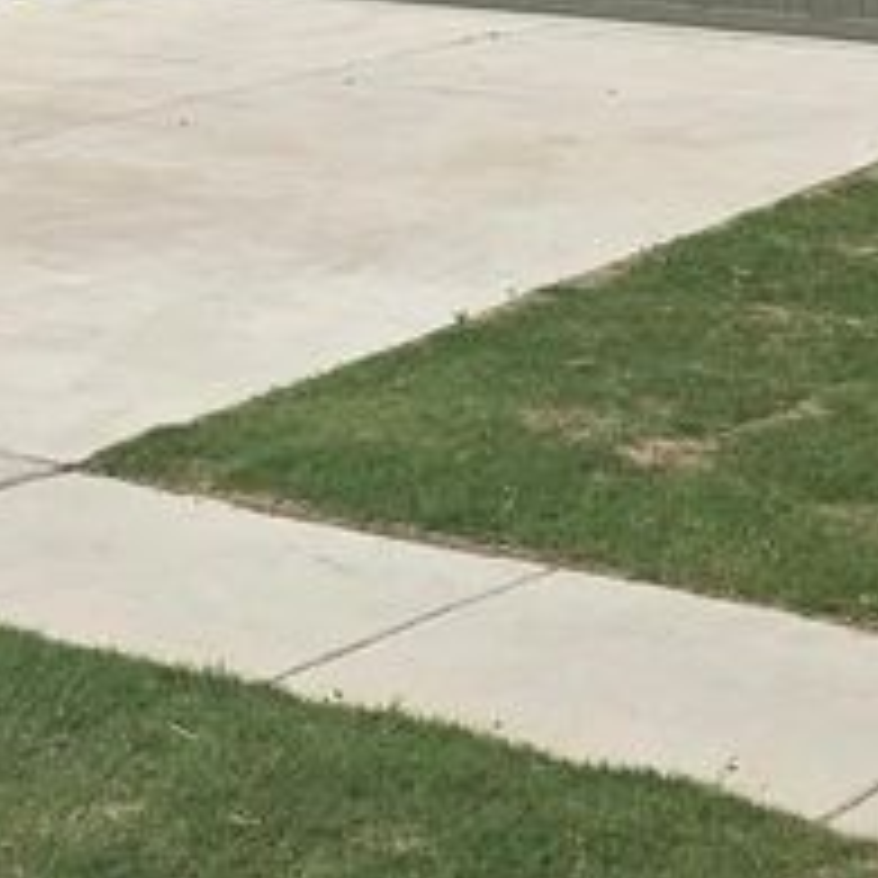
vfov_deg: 15.1
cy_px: -414
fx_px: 3070
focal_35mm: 107
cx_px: -162
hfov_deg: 15.7
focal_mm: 6.3
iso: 64
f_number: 1.7
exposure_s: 1/7944
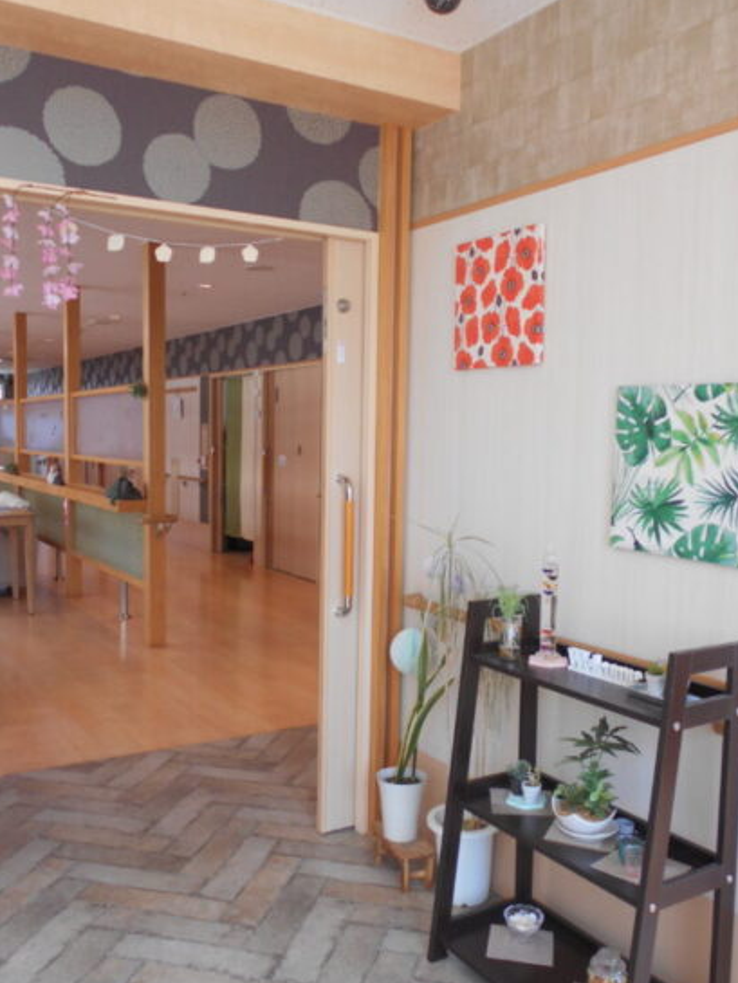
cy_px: 519
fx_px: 938
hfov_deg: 42.9
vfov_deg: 55.3
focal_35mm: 33
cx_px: 346
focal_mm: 5.1
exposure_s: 1/40
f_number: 3.4
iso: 80
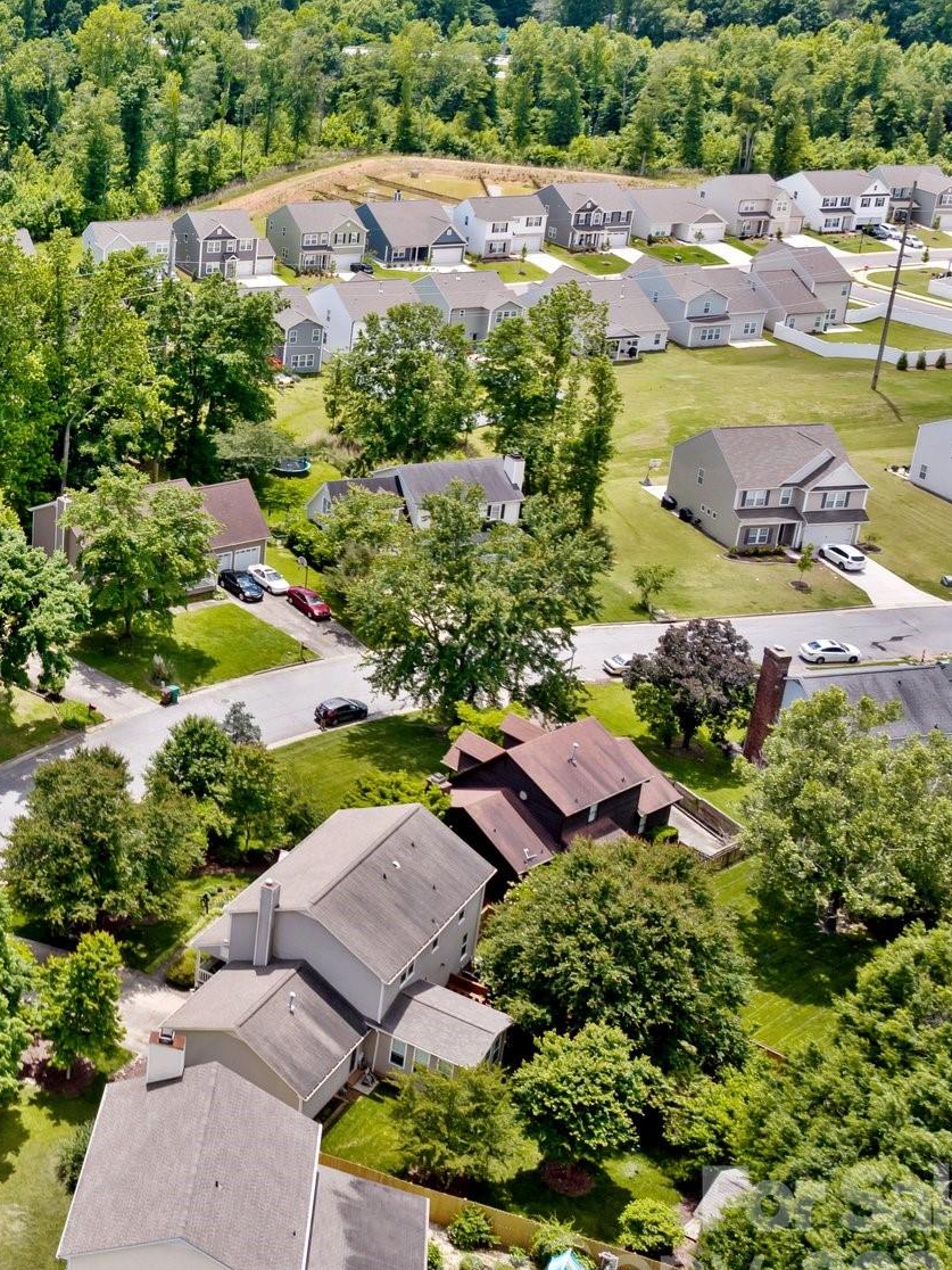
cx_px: -88
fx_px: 1613
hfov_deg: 29.7
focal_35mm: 44
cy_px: 507
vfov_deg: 42.7
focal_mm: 12.29
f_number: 2.8
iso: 130
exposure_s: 1/2000
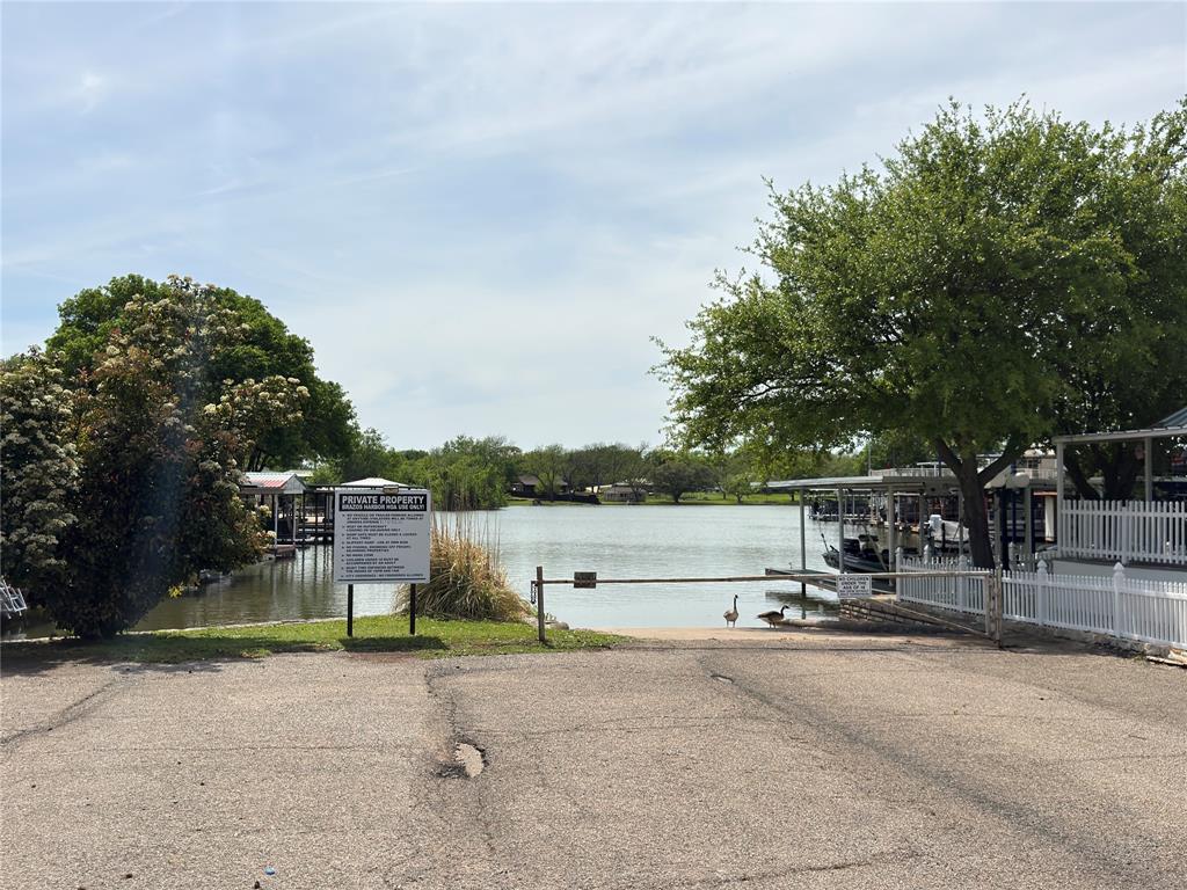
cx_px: 594
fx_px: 1200
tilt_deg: +1.2
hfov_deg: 52.6
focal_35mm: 35
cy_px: 445
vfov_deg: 40.7
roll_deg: -0.3
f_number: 1.78
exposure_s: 1/15385
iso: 100
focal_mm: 6.76
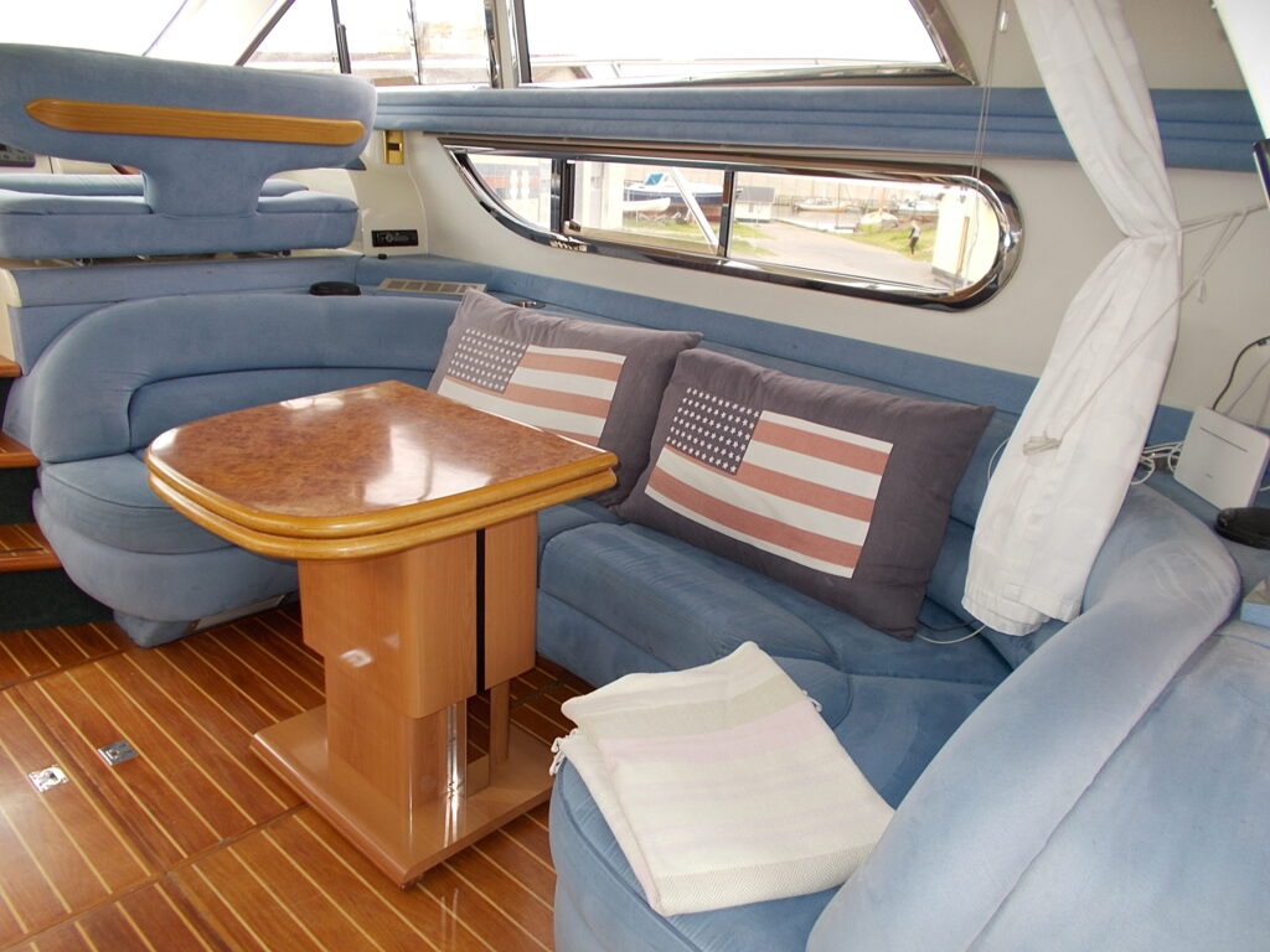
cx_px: 635
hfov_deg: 67.3
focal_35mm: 26
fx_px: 954
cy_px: 476
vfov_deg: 53.1
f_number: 3.2
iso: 80
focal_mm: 4.6
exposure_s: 1/40
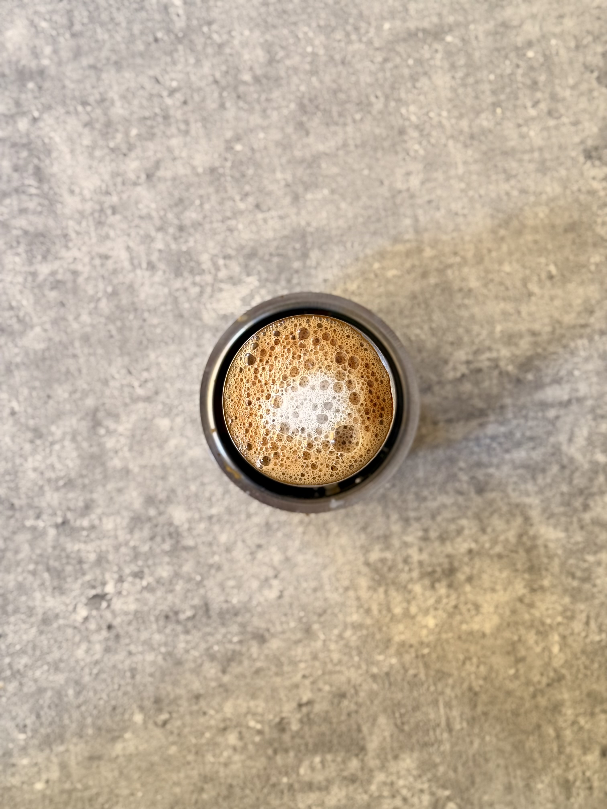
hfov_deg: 30.3
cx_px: 304
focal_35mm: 48
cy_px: 404
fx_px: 1122
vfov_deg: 39.7
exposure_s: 1/100
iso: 64
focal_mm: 6.76
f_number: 1.78
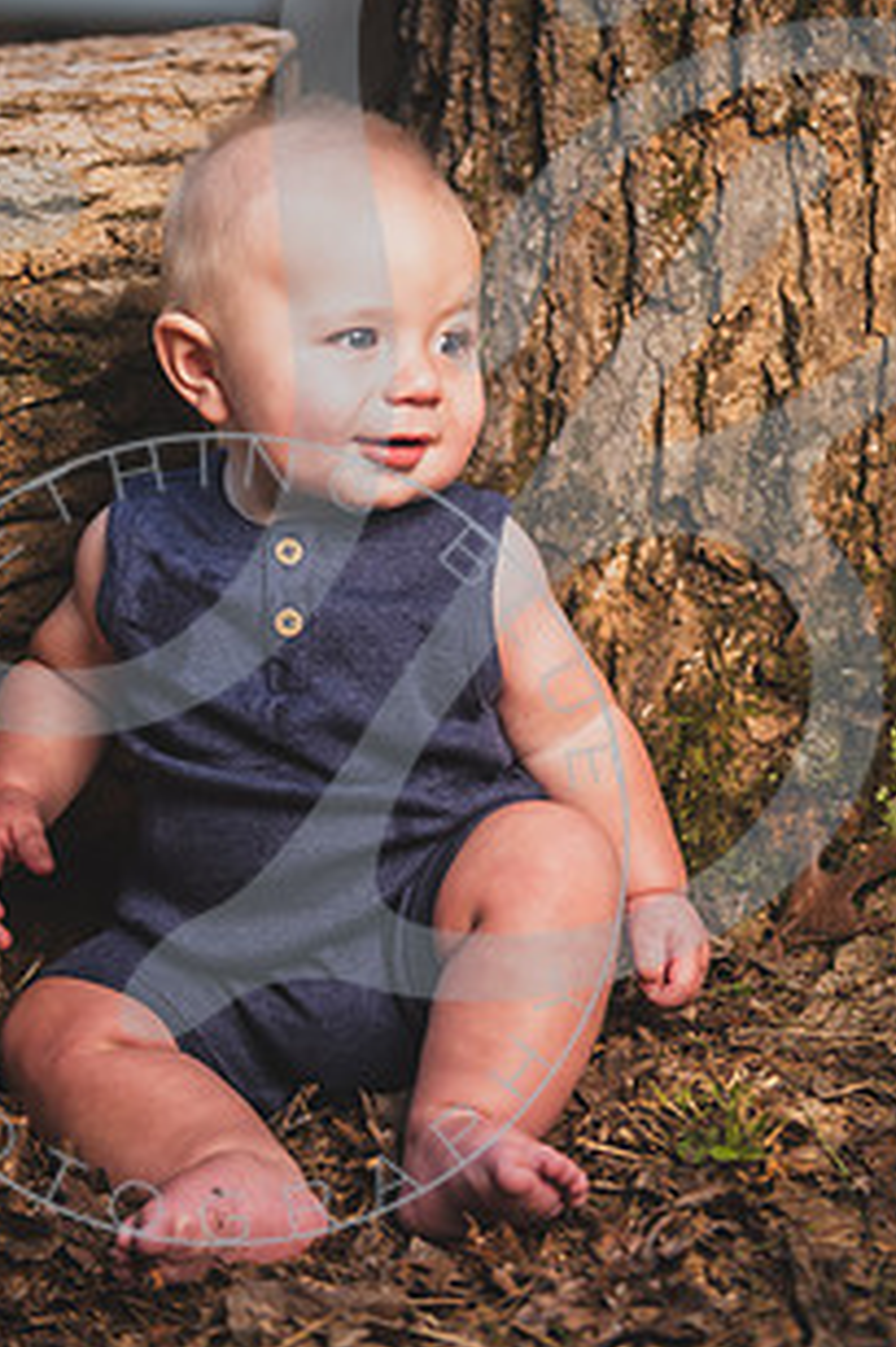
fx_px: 2840
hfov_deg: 17.9
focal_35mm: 76
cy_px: 507
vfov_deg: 26.6
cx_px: 420
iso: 100
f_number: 2.8
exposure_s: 1/200
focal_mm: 52
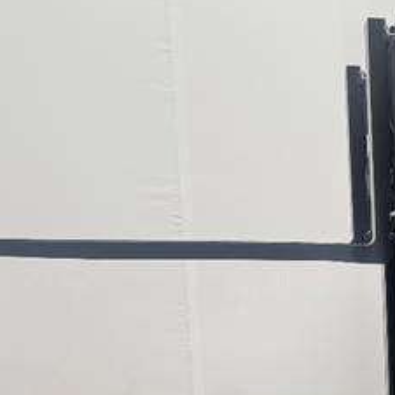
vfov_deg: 23.2
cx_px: 572
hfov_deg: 21.0
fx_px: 917
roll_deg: -0.9
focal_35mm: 71
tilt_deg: -10.3
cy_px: 404
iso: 125
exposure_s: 1/121
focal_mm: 6.76
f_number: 1.78
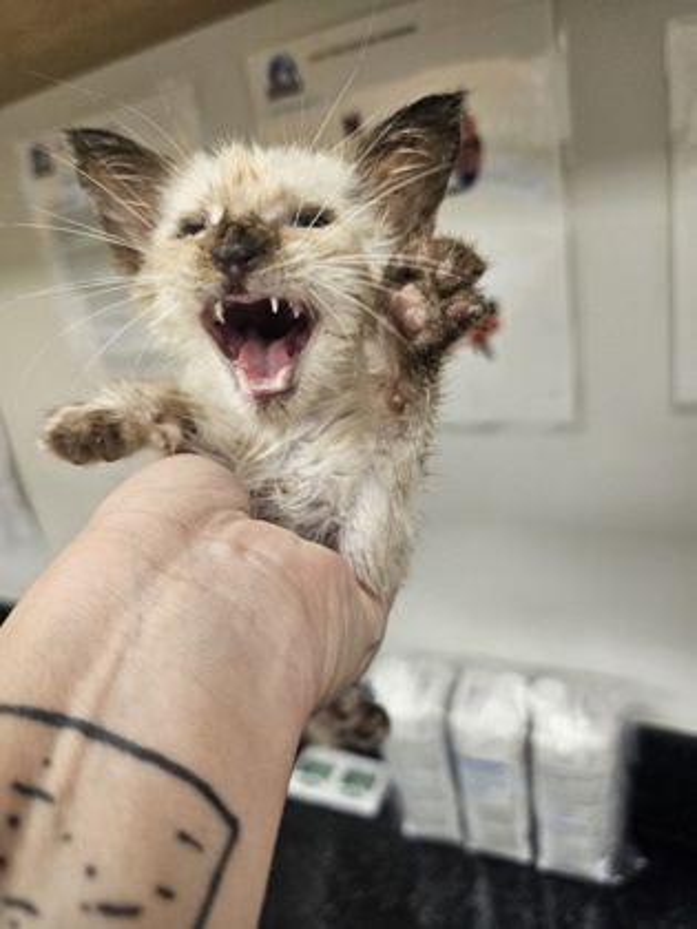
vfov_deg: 73.9
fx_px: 617
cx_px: 348
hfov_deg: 58.9
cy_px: 464
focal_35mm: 23
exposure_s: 1/120
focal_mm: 6.3
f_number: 1.7
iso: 160
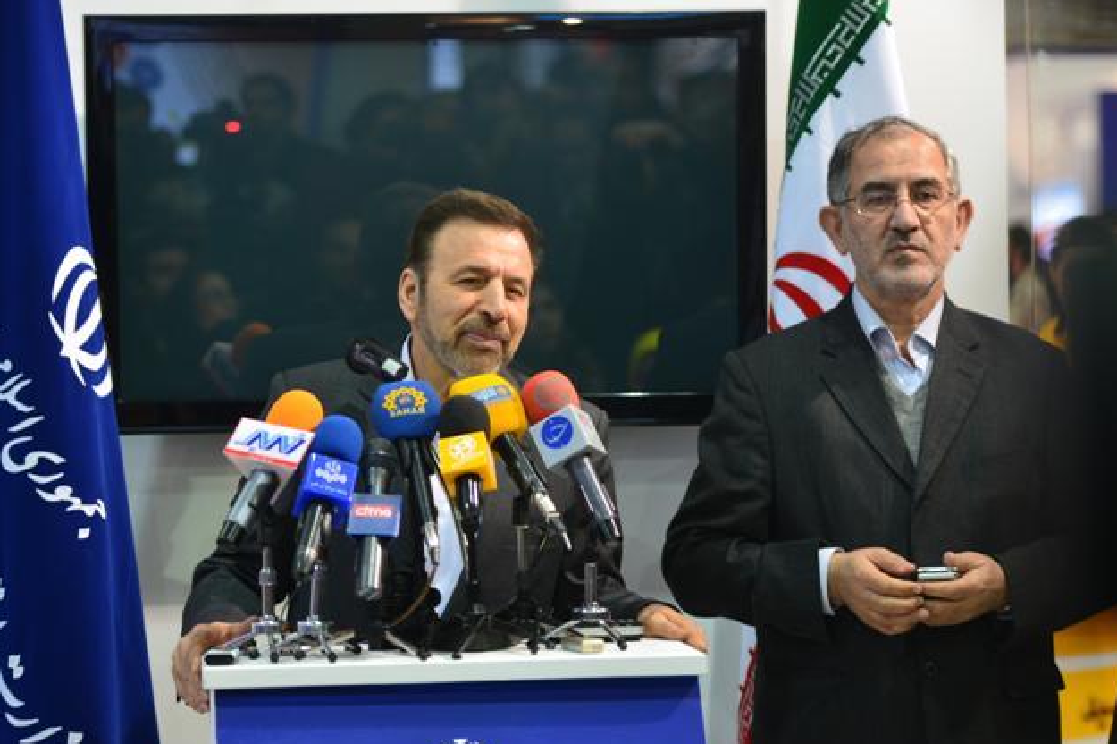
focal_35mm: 128
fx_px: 3969
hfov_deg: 16.0
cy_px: 328
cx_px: 454
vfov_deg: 10.7
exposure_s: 1/80
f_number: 2.8
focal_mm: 100
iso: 900
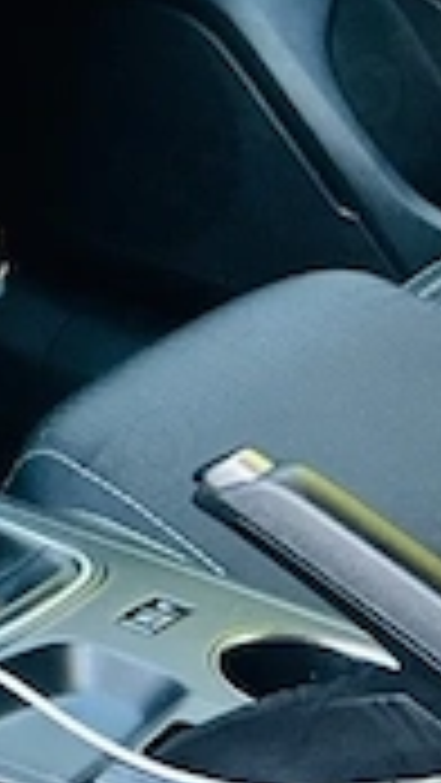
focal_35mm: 98
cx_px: -612
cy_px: -56
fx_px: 2035
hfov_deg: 10.6
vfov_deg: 20.8
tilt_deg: -26.2
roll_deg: -1.0
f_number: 1.5
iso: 125
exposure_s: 1/121
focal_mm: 5.7
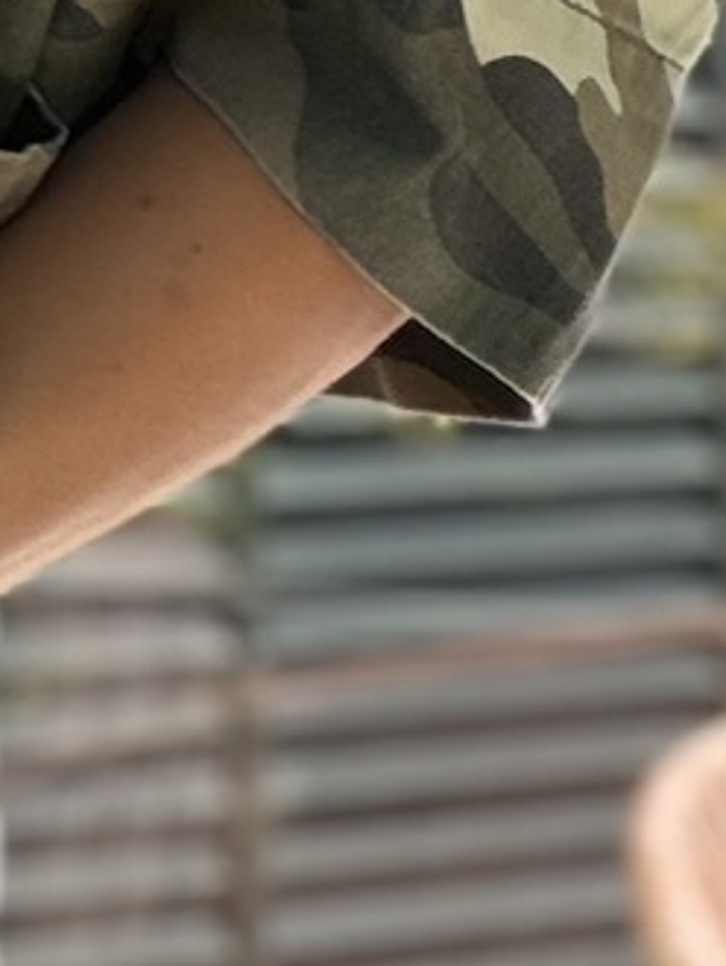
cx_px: -1069
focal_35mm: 186
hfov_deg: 7.4
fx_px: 5195
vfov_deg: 10.5
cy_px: -132
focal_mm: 2.71
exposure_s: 1/241
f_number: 1.9
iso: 32
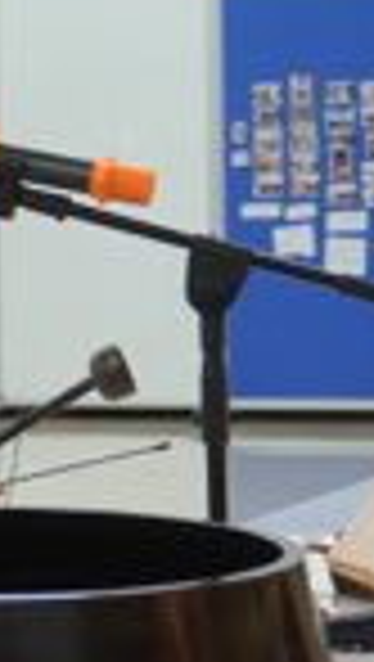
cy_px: 230
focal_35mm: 221
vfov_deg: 9.8
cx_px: -185
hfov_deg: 5.5
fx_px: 3880
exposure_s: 1/160
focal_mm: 43
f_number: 5.6
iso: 2000
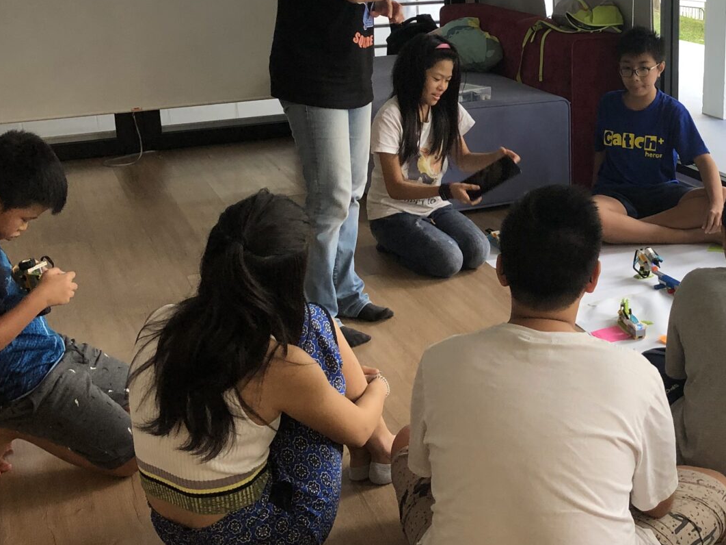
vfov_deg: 26.8
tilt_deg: -14.4
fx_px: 1132
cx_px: 562
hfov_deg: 34.6
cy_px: 177
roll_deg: +0.3
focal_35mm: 54
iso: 32
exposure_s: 1/30
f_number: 1.8
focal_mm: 3.99
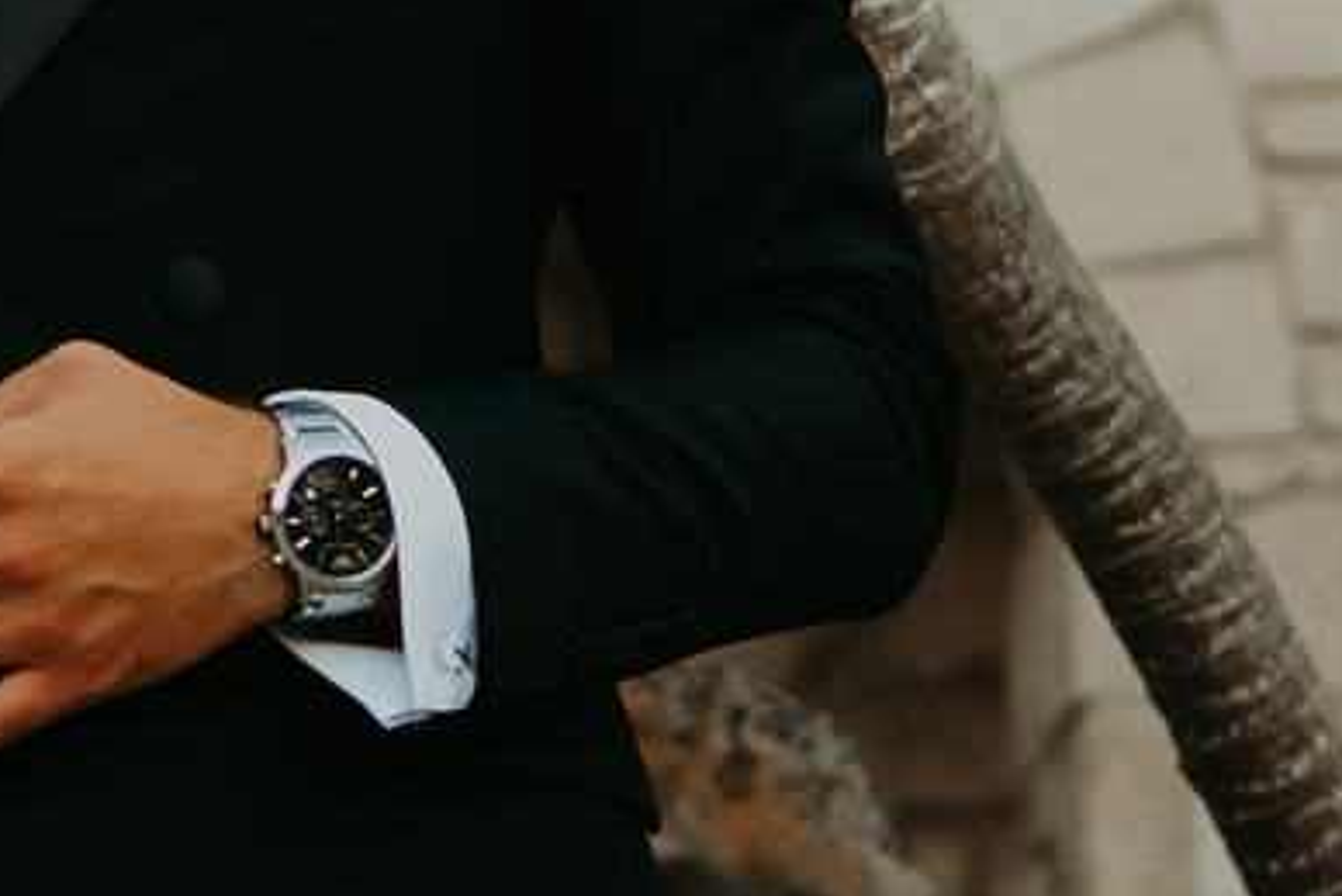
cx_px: 86
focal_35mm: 231
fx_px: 8614
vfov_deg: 5.8
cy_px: -822
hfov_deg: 8.9
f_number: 2
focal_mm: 35
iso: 100
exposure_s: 1/800
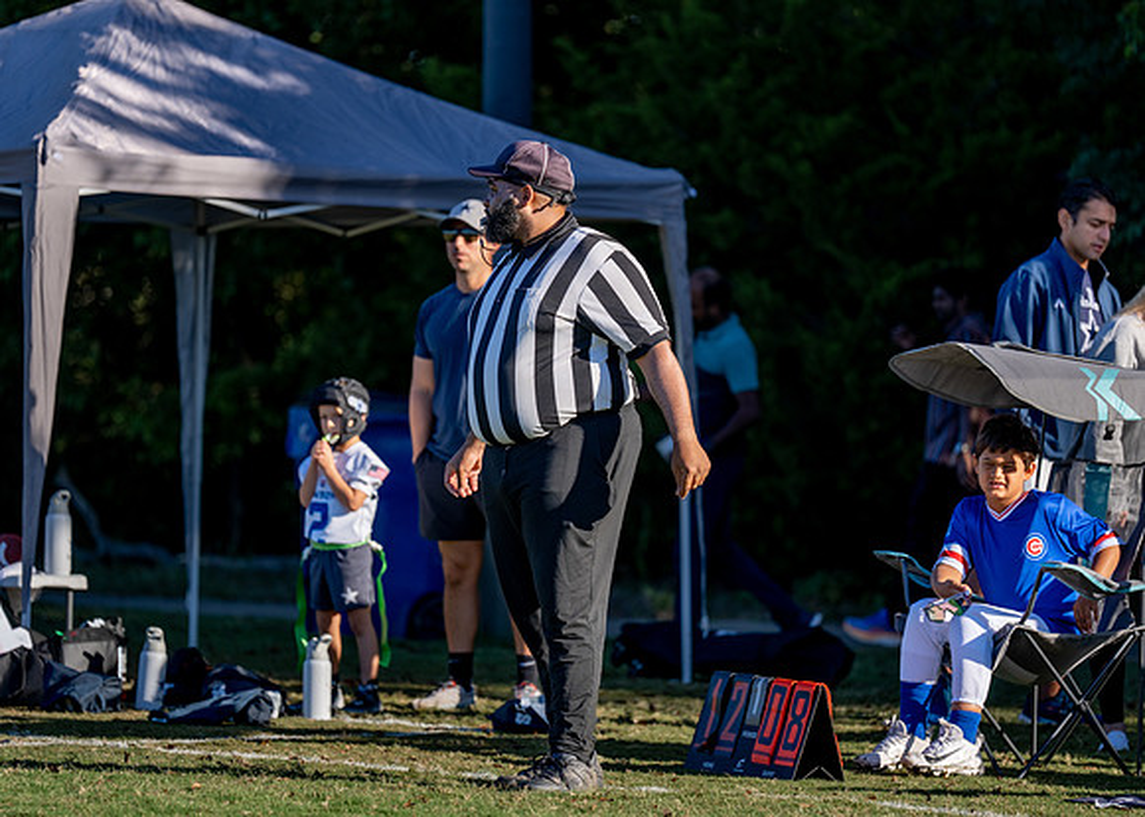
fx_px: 6751
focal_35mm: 208
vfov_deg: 6.9
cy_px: 404
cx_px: 529
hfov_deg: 9.7
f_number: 2.8
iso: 100
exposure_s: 1/1600
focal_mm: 176
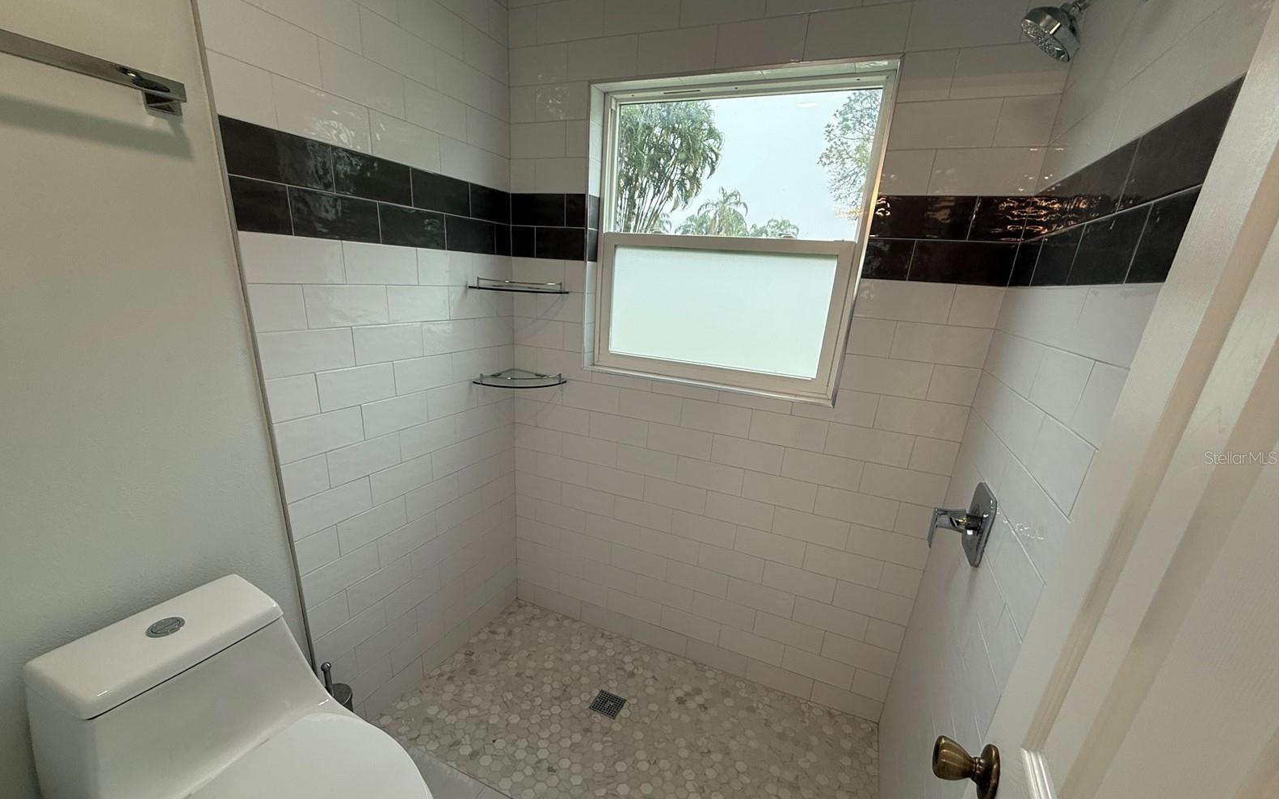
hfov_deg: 101.5
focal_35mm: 15
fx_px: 523
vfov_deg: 74.4
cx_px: 634
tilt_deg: -19.1
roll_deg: -3.4
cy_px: 457
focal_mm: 2.22
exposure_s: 1/112
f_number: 2.2
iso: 100
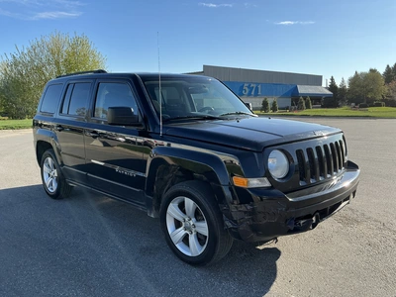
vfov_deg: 49.7
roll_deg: +1.0
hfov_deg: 63.4
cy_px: 148
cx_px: 198
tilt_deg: -5.4
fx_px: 320
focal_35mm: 28
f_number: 1.8
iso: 25
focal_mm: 3
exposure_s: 1/1055
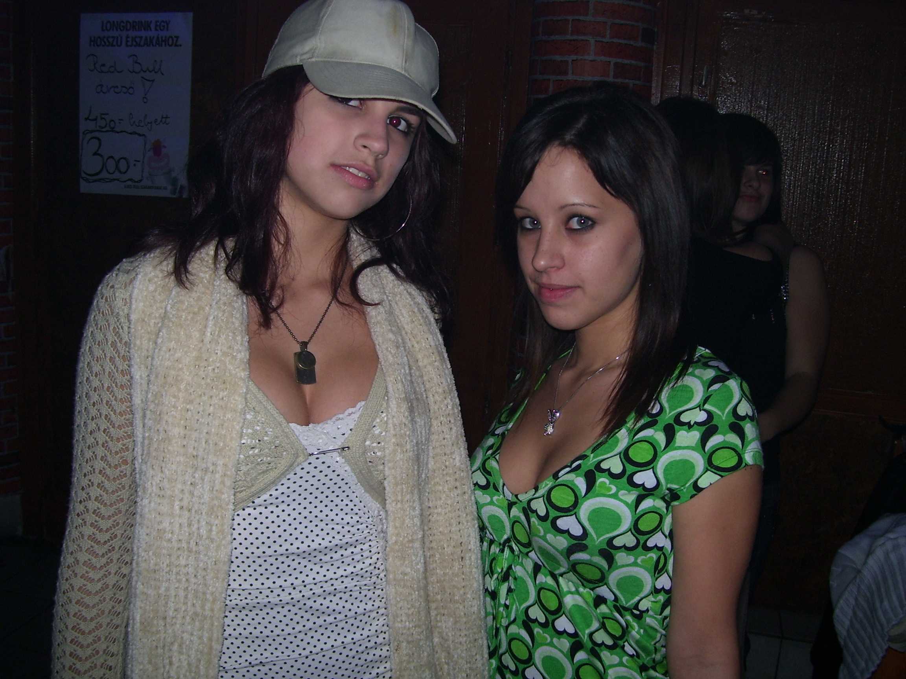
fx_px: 942
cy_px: 340
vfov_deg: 39.7
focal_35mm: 36
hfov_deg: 51.4
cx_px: 453
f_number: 2.7
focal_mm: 6
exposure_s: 1/60
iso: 80
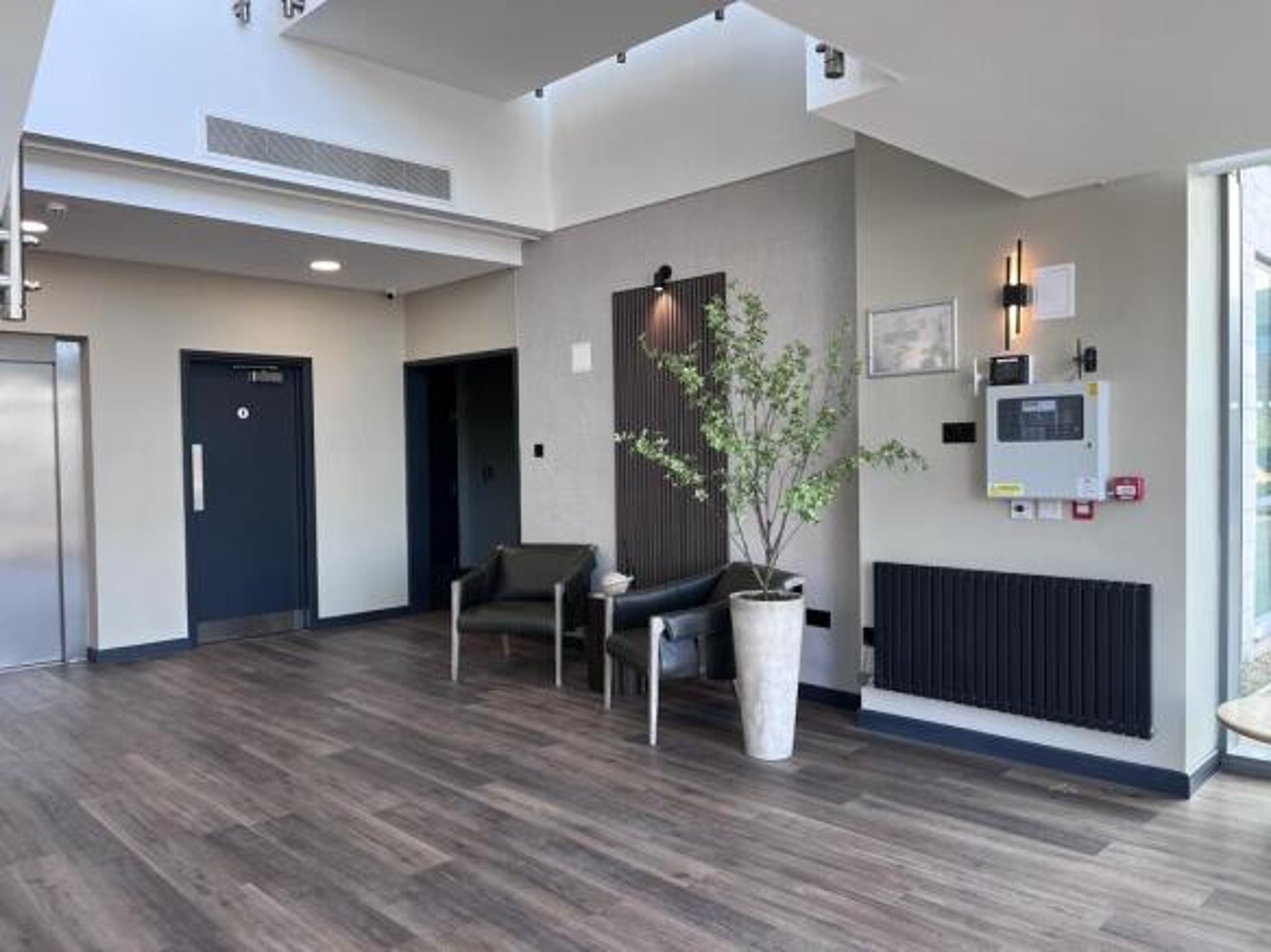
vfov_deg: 53.0
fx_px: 954
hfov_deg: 67.3
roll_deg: +1.4
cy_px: 476
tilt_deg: -1.8
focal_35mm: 26
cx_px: 636
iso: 80
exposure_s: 1/122
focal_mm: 5.1
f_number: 1.6
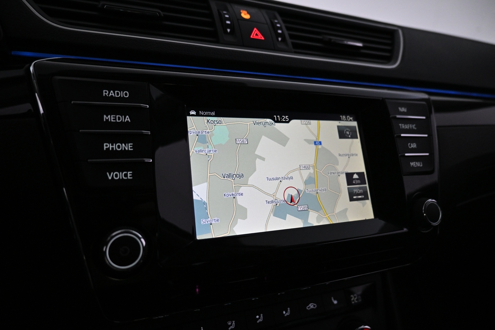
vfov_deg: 53.1
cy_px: 165
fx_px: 330
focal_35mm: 24
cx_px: 248
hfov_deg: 73.7
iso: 1600
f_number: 3.5
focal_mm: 16
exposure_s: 1/160
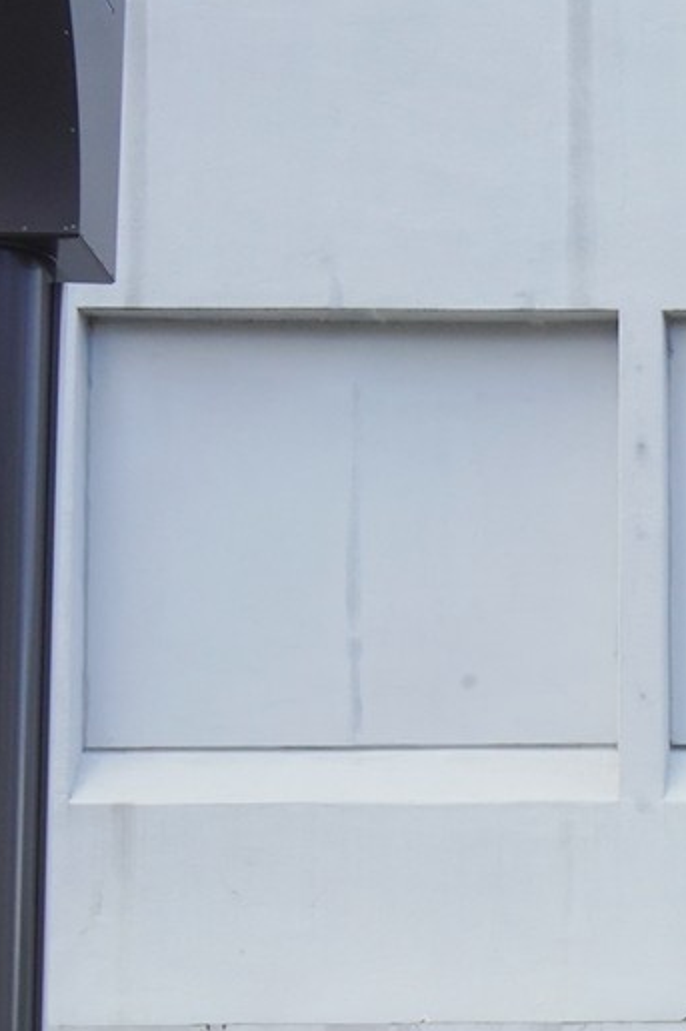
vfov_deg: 14.7
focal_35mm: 136
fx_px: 3890
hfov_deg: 9.3
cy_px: 1183
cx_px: 1512
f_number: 20
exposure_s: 1/100
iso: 800
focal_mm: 35
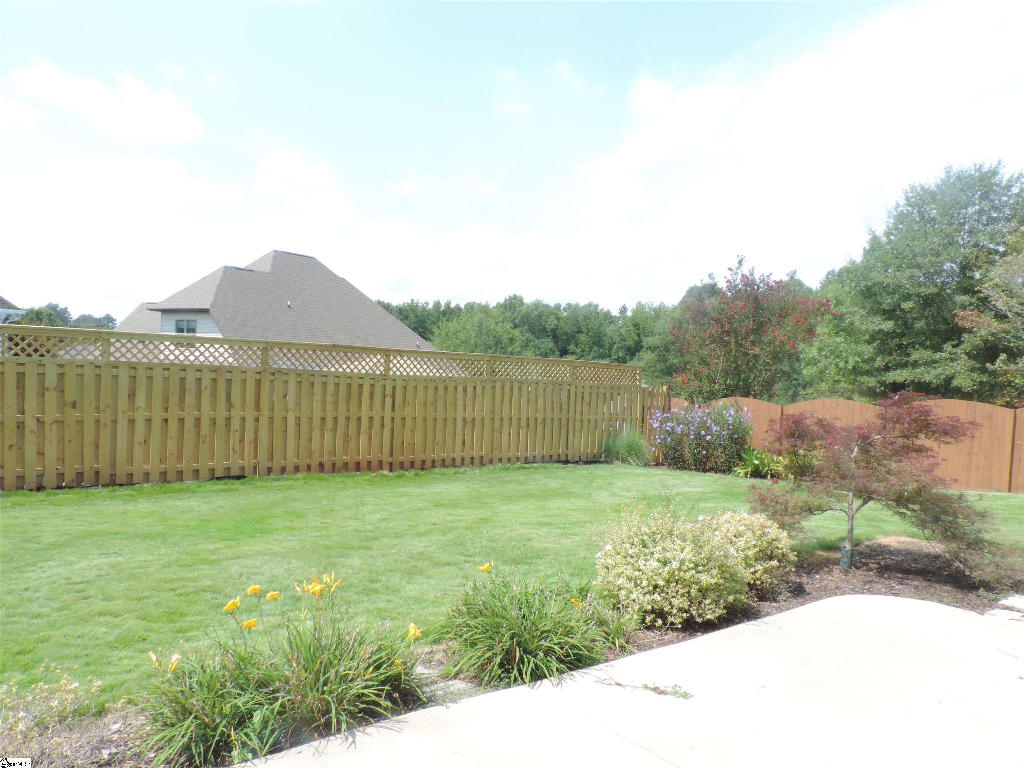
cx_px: 512
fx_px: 710
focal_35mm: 24
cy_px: 384
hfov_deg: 71.6
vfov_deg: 56.8
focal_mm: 4.3
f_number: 8.3
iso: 80
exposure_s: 1/60
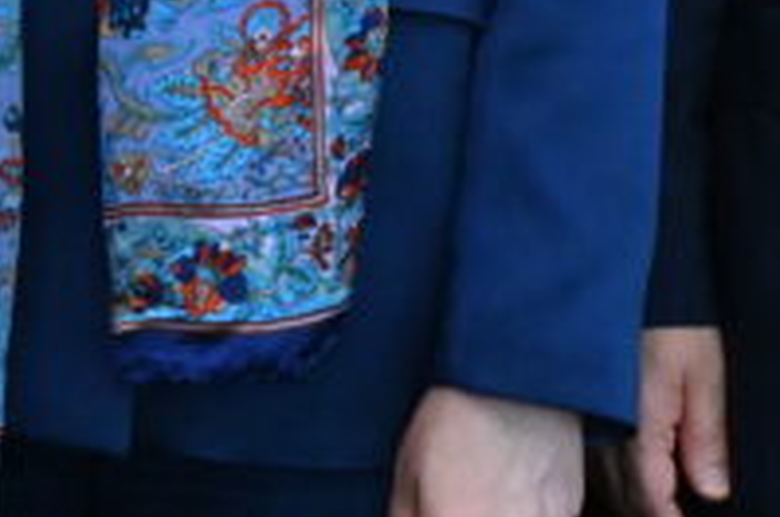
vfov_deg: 5.1
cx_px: -631
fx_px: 5711
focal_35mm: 264
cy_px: -484
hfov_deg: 7.6
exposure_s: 1/80
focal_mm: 41
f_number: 7.1
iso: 3200
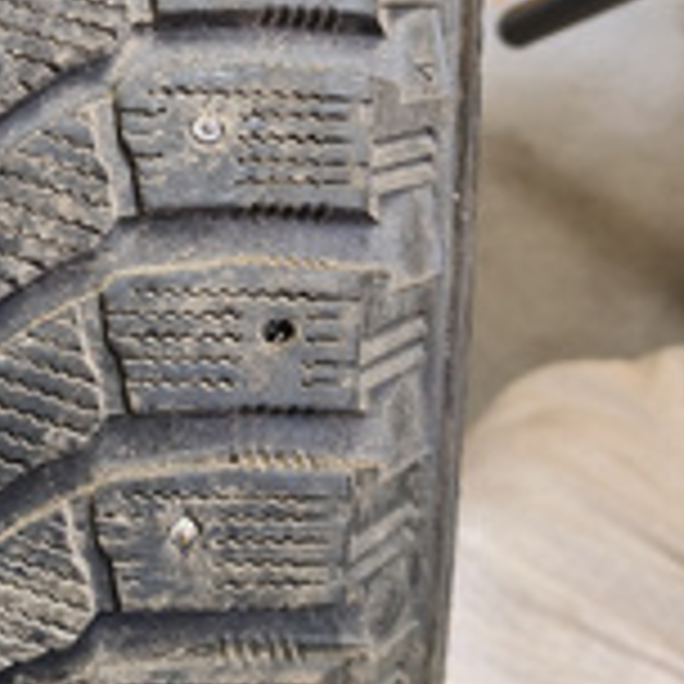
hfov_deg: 24.3
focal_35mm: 67
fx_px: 1498
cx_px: -34
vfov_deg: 25.5
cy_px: 207
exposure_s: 1/33.3
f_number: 1.65
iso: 1250
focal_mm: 6.18
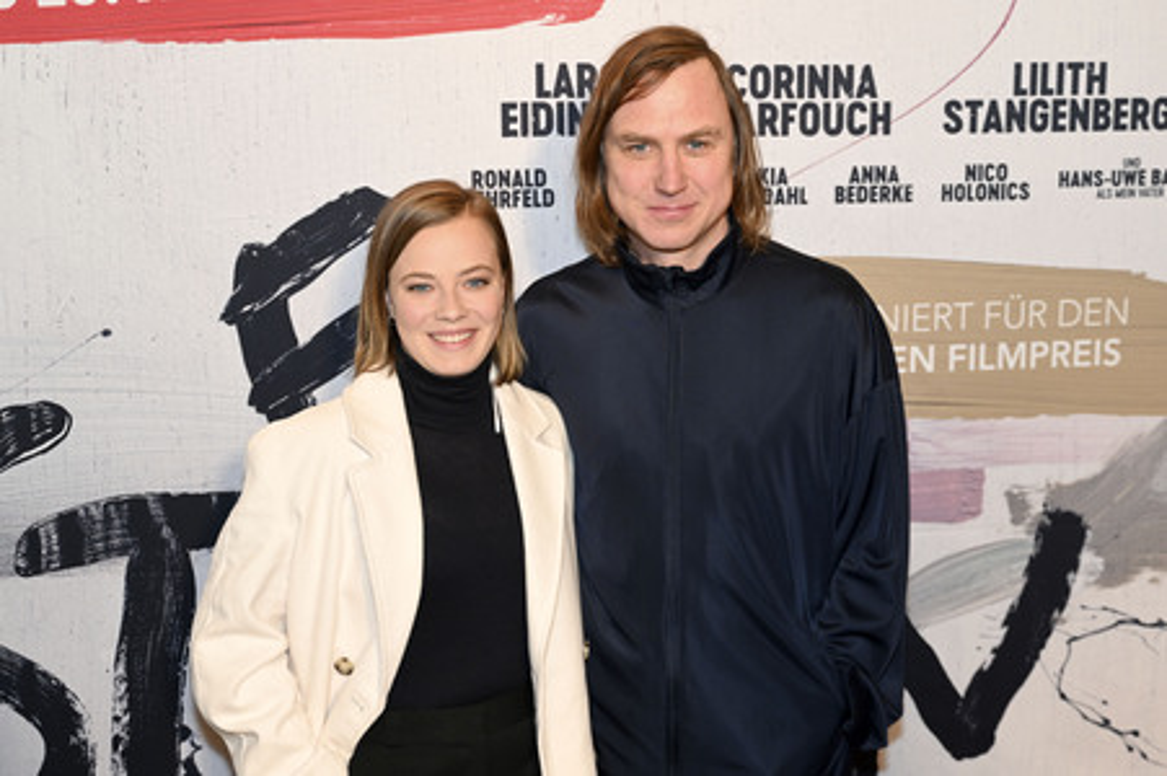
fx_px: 1458
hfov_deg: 43.6
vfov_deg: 29.8
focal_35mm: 45
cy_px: 388
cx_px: 584
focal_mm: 45
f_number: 2.8
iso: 1000
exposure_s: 1/200
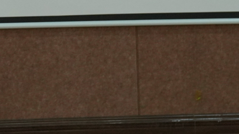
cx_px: -202
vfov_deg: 5.1
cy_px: -228
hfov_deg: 9.0
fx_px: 1445
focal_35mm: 228
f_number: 4
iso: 2500
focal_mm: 44
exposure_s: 1/160
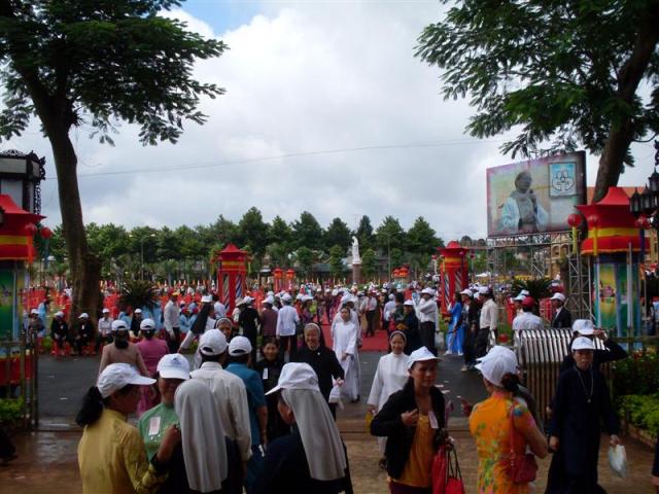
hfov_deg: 49.0
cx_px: 330
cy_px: 247
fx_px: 723
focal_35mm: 38
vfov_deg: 37.7
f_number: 8.4
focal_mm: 6.3
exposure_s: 1/350
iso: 200
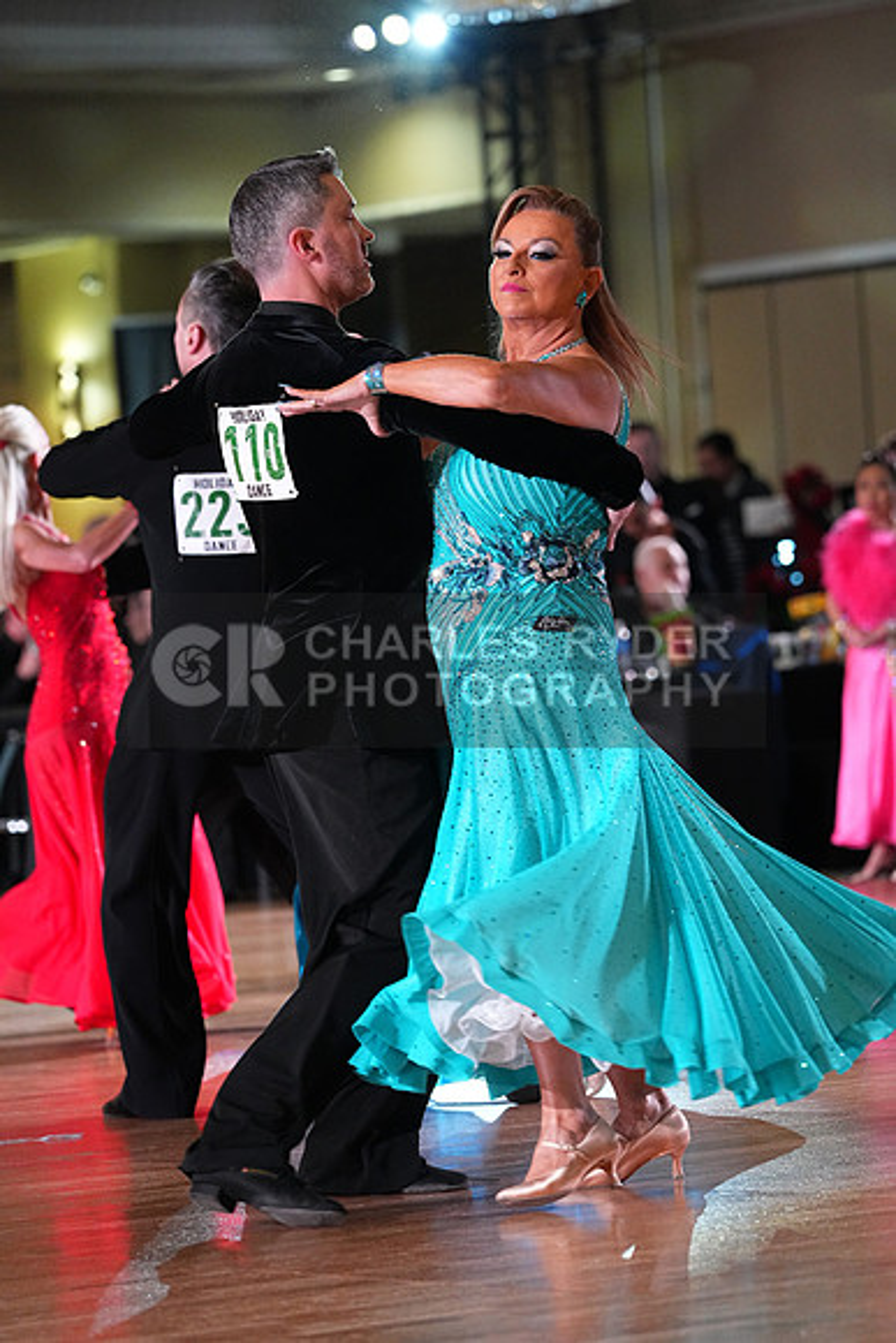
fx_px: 6566
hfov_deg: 7.8
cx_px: 448
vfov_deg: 11.7
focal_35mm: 176
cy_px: 672
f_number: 4.5
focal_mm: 176
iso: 6400
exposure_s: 1/400
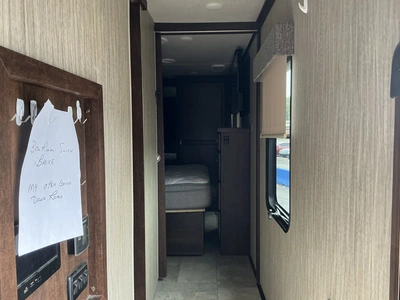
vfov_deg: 49.7
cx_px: 200
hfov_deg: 63.4
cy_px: 150
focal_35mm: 28
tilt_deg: -4.8
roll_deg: +1.3
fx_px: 324
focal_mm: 3
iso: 64
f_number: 1.8
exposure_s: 1/72
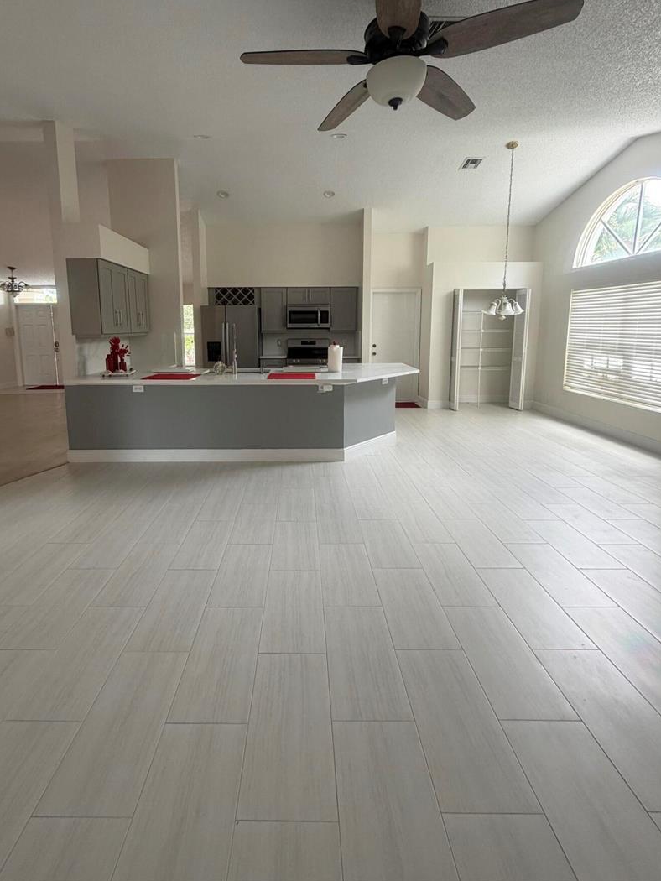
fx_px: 407
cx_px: 296
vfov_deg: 94.0
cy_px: 383
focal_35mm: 16
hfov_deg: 77.9
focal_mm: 2.22
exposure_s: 1/121
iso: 160
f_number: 2.2
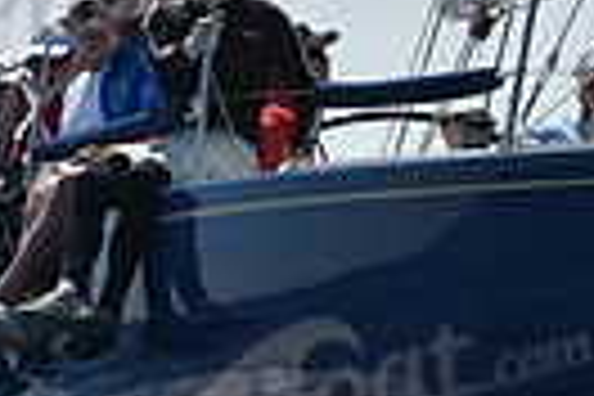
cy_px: 115
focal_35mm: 860
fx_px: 14189
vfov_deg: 1.6
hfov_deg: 2.4
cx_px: 828
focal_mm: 195
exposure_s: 1/1600
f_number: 7.1
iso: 250
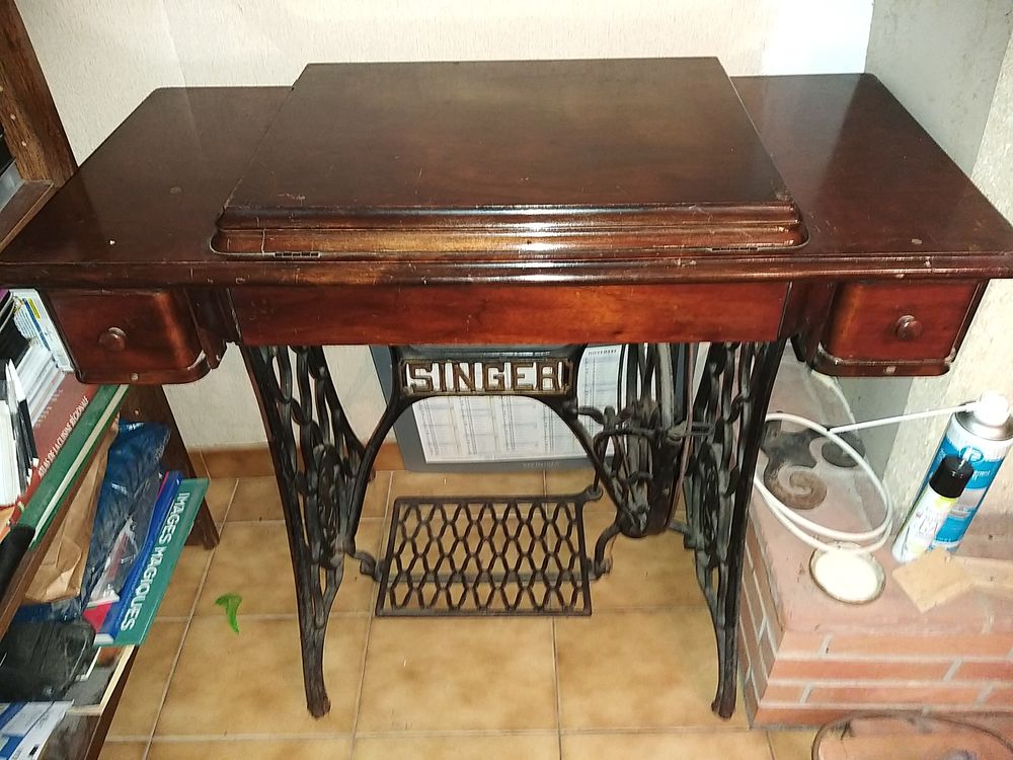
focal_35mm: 27
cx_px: 506
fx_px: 790
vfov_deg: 51.4
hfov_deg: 65.3
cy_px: 380
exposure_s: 1/25
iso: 250
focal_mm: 3.93
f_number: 1.7
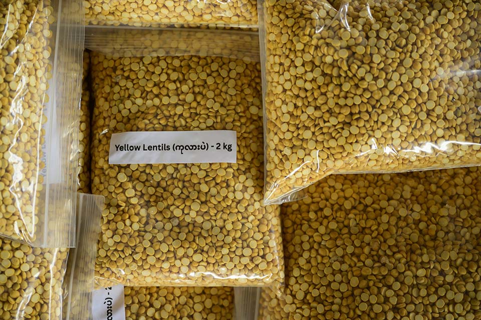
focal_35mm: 63
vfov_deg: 21.6
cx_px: 240
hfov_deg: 31.9
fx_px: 842
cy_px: 160
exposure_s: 1/250
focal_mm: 63
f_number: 2.8
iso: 800
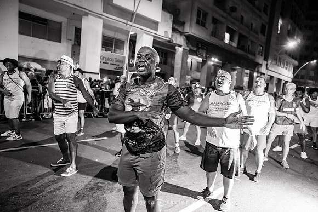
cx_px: 159
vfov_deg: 53.2
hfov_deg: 73.7
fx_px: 212
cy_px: 106
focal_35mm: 24
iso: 5000
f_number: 2.2
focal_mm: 24
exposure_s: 1/200
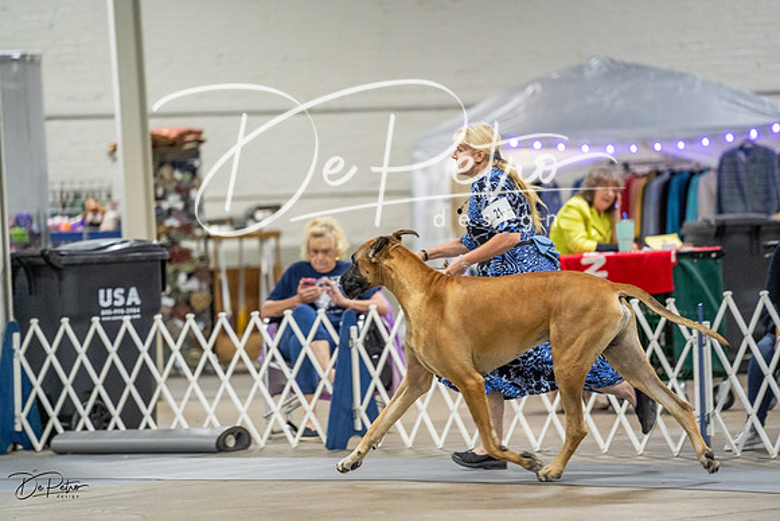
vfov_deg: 7.3
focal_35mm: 187
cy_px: 260
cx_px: 390
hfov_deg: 11.0
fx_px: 4052
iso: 3200
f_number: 2.8
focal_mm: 187
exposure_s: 1/200
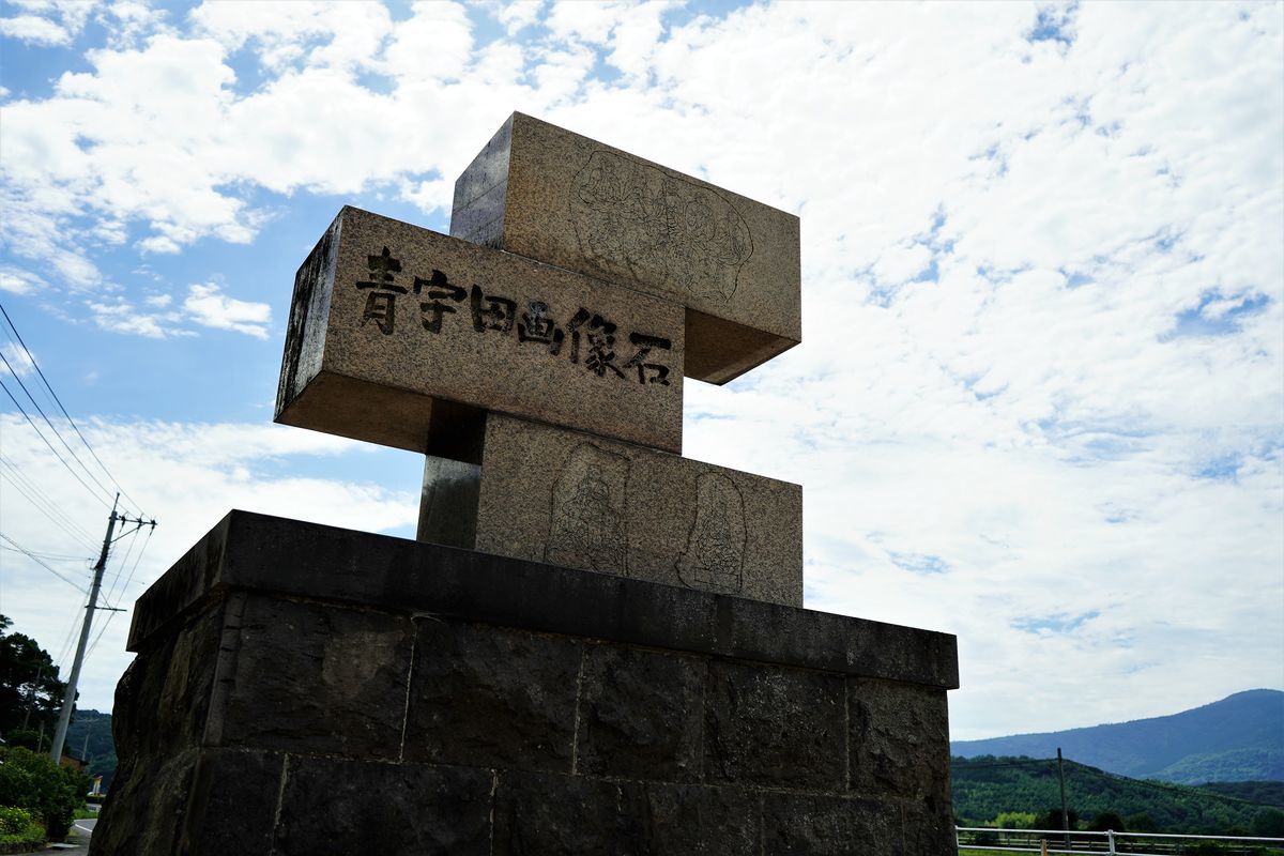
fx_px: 1106
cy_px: 428
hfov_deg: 60.3
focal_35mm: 31
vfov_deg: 42.3
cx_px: 642
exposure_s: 1/1000
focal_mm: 31
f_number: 5
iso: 100
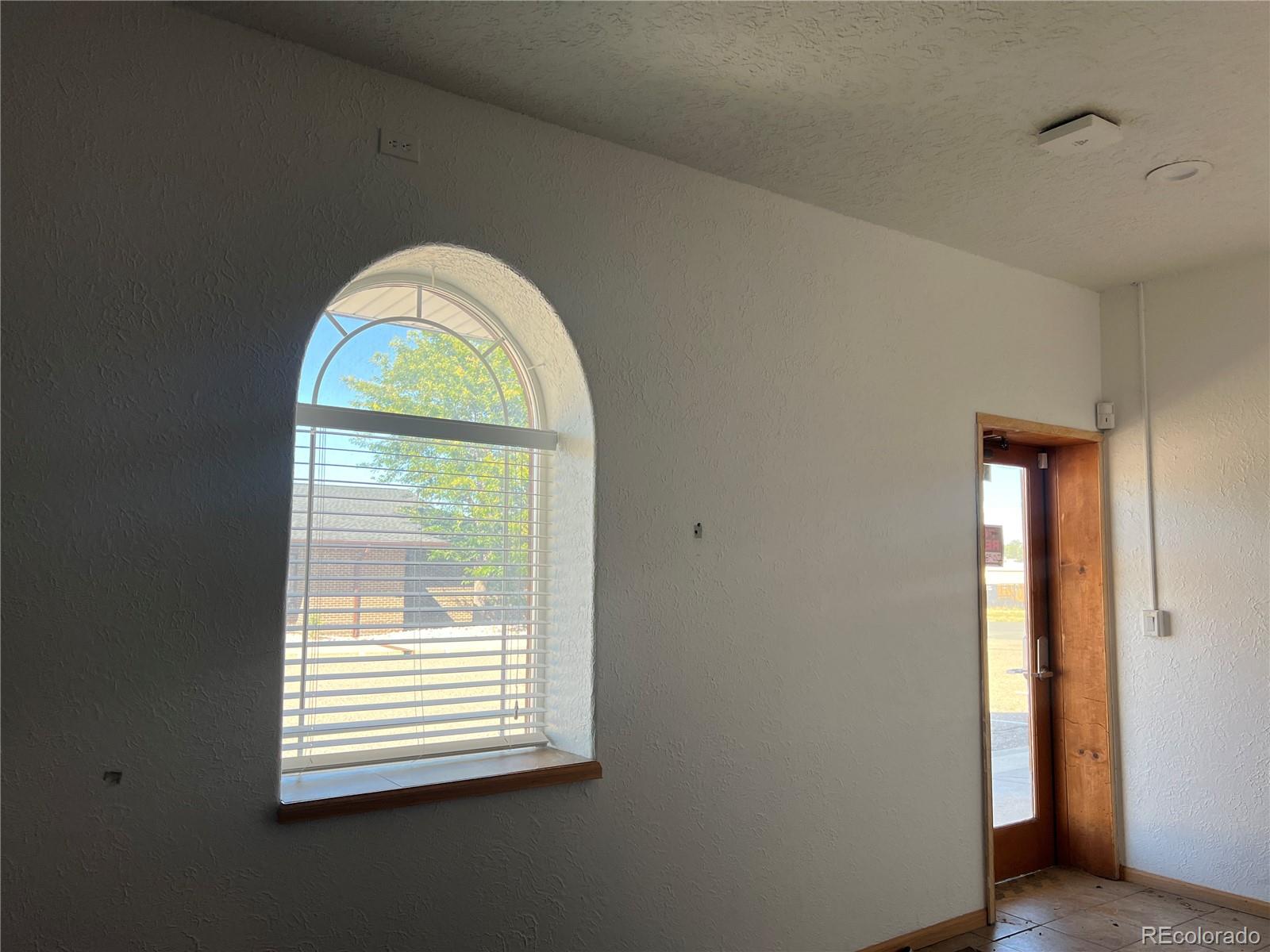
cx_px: 635
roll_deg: +0.3
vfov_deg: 53.1
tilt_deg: +5.0
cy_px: 476
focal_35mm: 26
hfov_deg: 67.3
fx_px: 954
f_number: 1.5
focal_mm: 5.7
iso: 40
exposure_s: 1/282
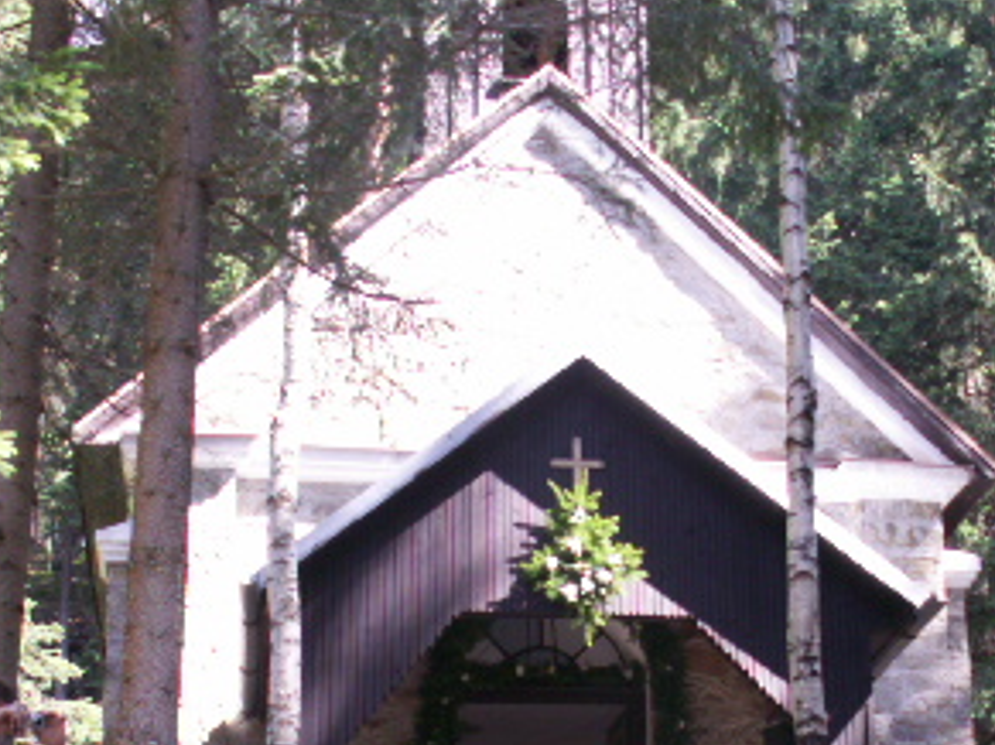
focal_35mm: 77
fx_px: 2212
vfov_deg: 18.9
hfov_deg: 25.2
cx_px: 650
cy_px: 642
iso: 50
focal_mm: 5.86
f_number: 3.5
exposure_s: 1/50
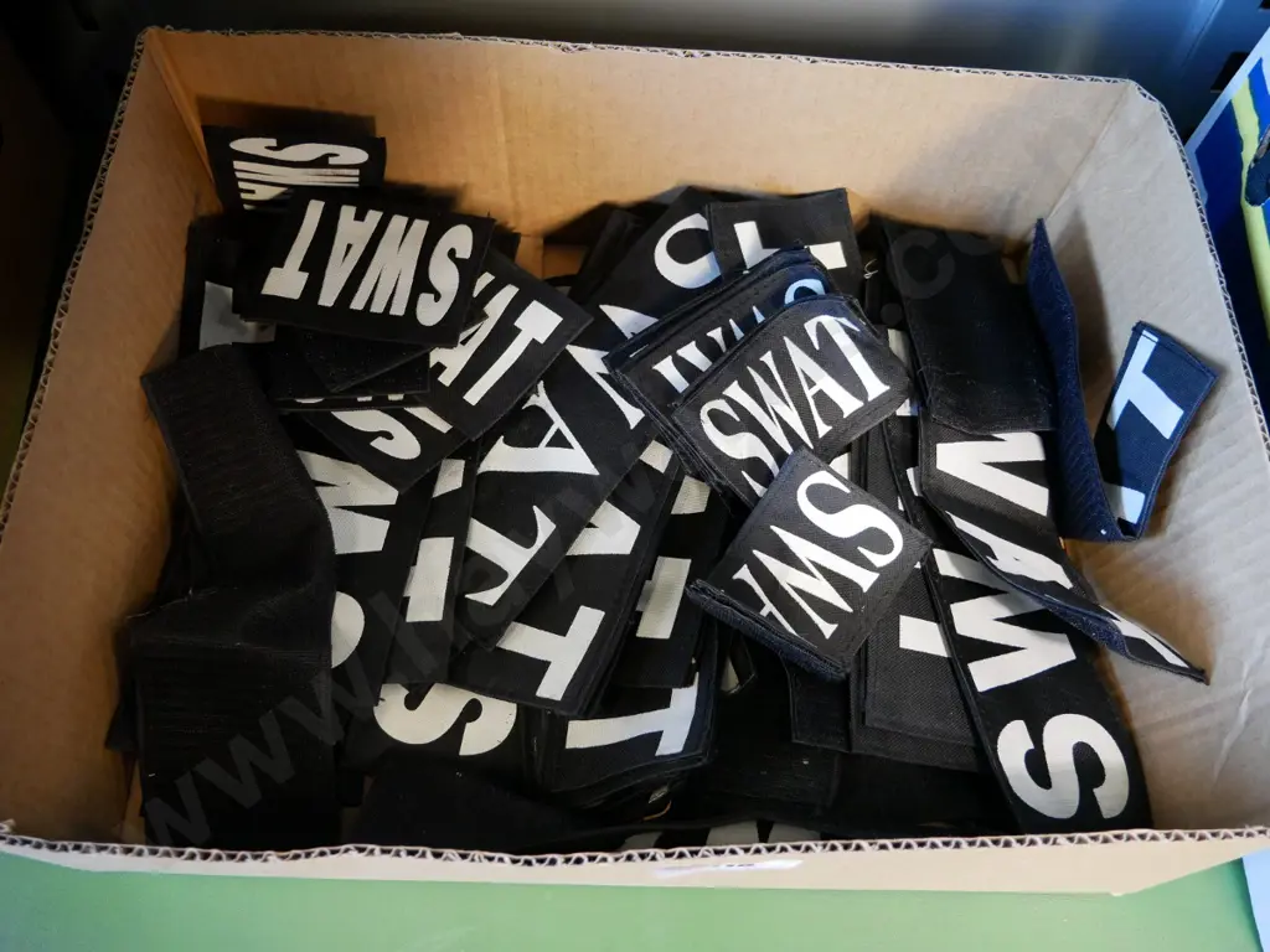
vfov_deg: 46.8
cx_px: 635
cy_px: 476
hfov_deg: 60.0
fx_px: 1101
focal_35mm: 30
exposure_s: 1/60
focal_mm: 15
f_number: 3.7
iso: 2000
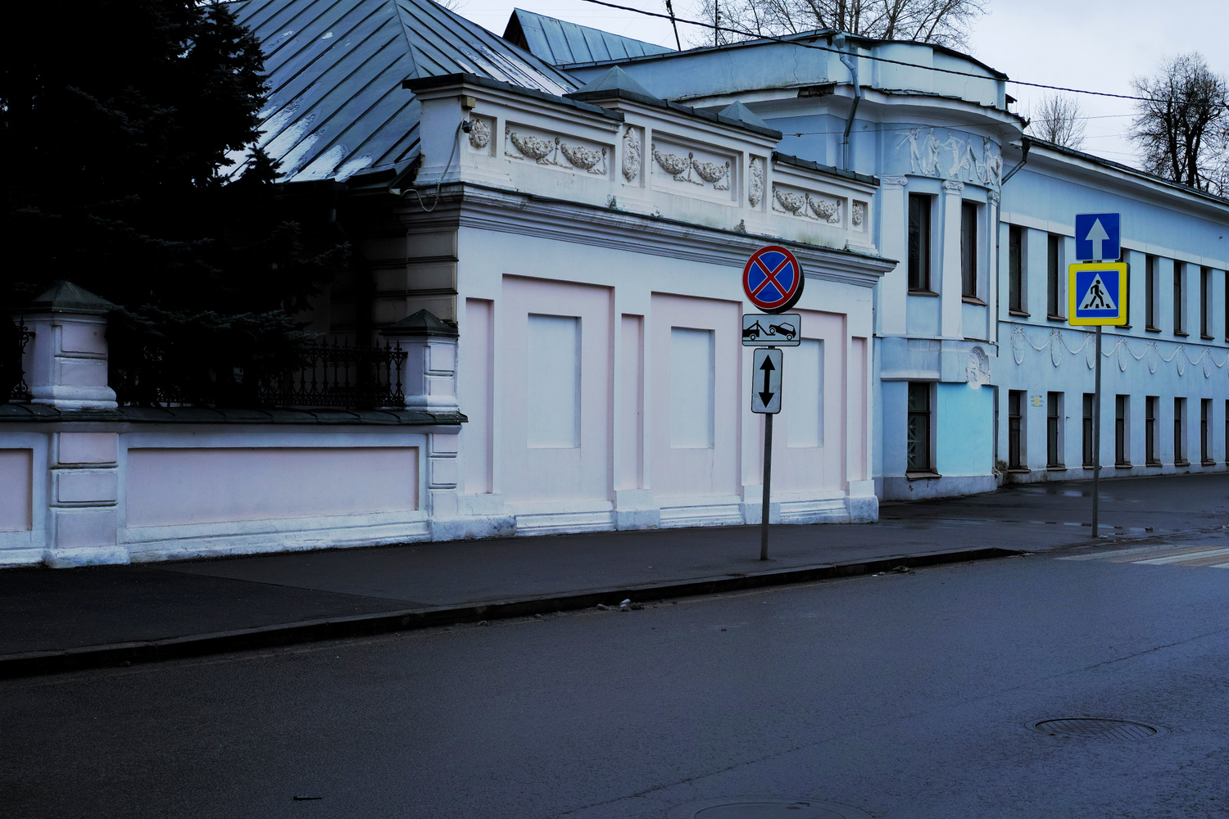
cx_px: 717
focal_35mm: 54
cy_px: 414
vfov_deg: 25.1
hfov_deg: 36.8
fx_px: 1843
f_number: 4.5
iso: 100
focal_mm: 30
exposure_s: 1/100
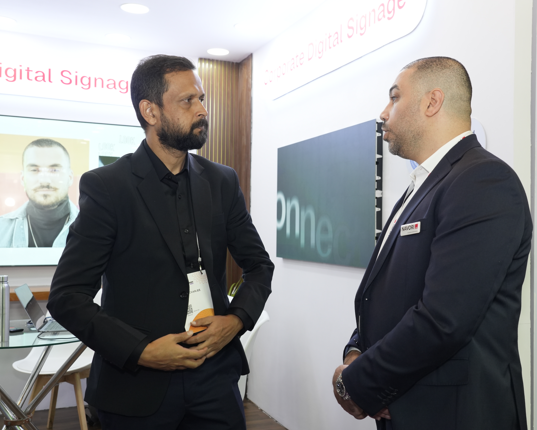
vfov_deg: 39.2
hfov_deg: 47.6
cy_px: 213
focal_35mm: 38
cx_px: 328
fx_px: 604
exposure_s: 1/160
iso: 1250
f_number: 5.6
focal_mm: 33
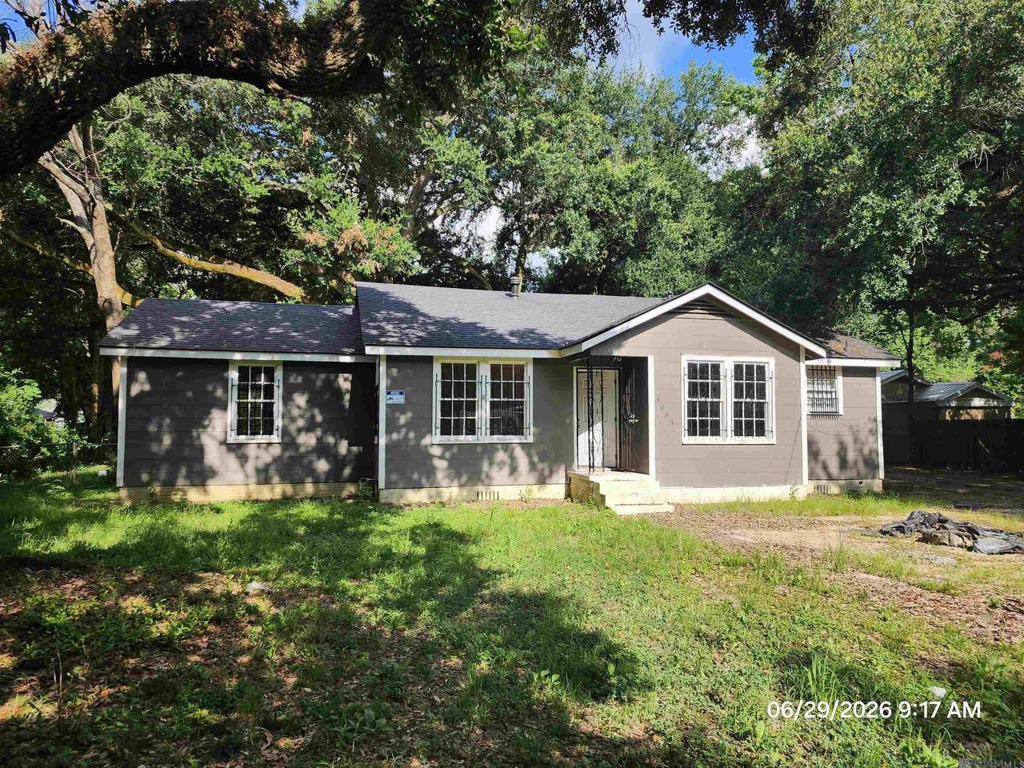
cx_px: 512
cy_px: 384
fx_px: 680
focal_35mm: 23
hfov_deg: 73.9
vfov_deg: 58.9
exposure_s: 1/472
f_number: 1.8
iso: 12
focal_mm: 6.4
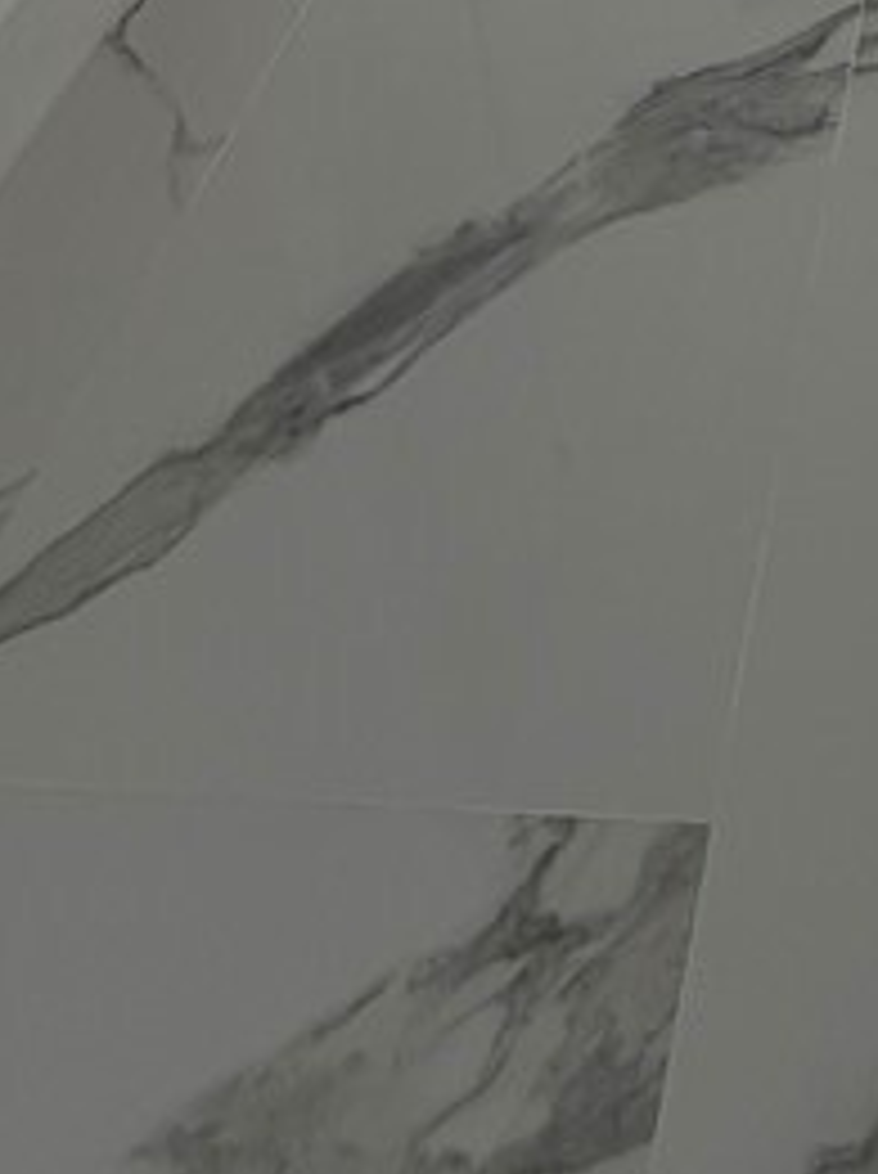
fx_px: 1865
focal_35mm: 55
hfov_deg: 24.5
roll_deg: +1.5
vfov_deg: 24.2
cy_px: -733
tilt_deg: -21.7
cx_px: 995
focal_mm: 2.22
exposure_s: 1/121
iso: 64
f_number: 2.2
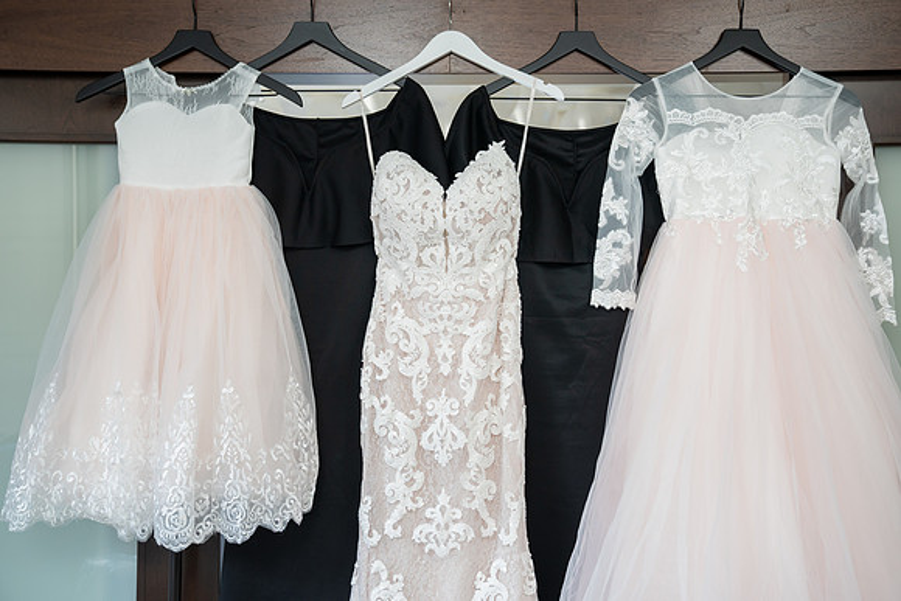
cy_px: 297
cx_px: 456
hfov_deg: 50.1
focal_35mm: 39
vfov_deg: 34.6
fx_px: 964
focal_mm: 38
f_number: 4
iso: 800
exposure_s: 1/100
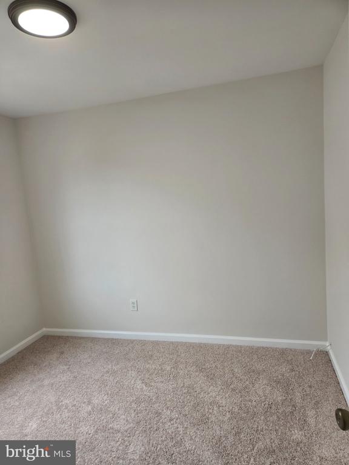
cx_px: 174
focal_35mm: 23
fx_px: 309
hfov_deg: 58.9
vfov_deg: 73.9
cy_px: 232
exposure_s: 1/120
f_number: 1.8
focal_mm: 5.4
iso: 32
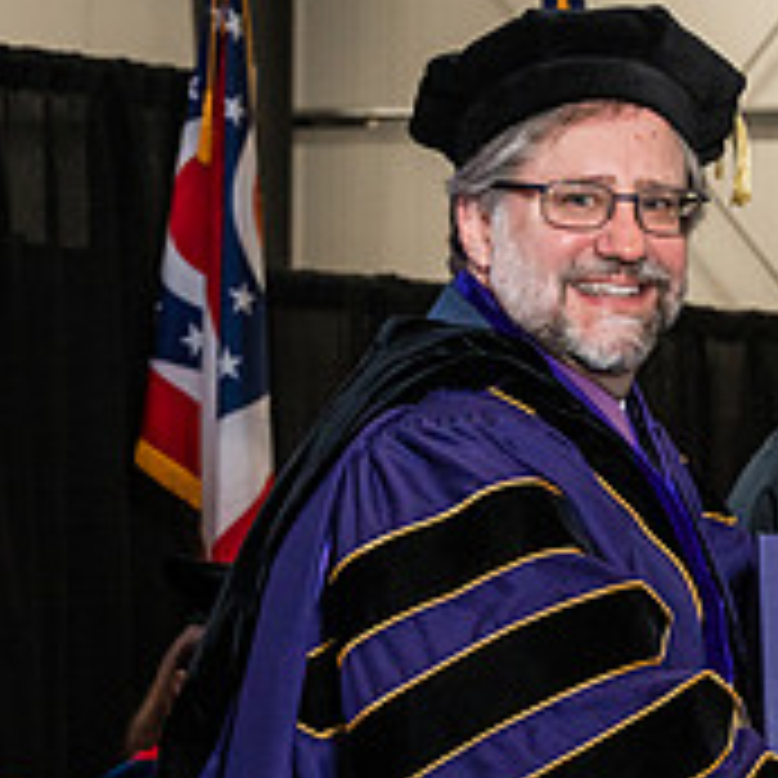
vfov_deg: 8.7
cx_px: 724
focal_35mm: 200
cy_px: 578
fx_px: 5086
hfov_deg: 8.7
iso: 1250
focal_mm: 70
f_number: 8
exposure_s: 1/200
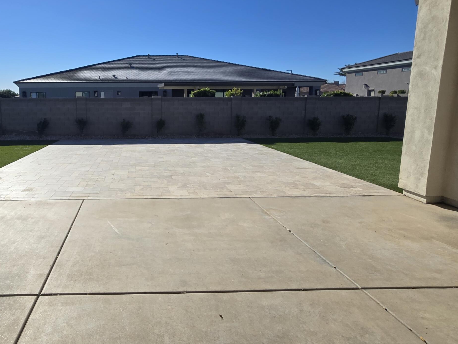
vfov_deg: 63.0
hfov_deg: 75.7
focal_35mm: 21
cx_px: 142
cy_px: 141
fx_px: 278
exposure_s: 1/3608
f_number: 2.2
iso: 50
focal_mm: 2.2
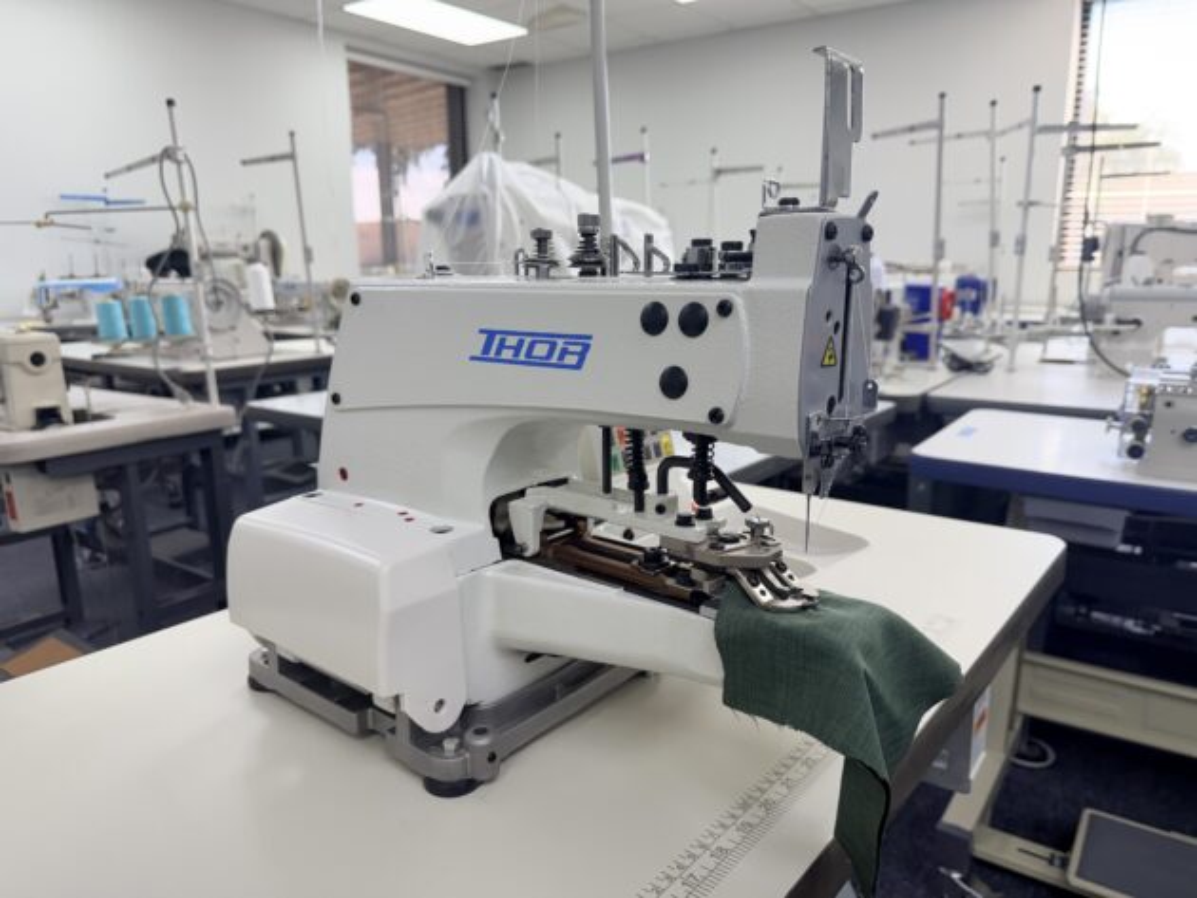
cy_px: 449
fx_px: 830
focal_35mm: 24
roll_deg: +1.5
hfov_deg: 71.6
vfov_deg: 56.8
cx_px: 598
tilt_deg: -12.7
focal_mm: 6.76
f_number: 1.78
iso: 64
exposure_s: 1/221
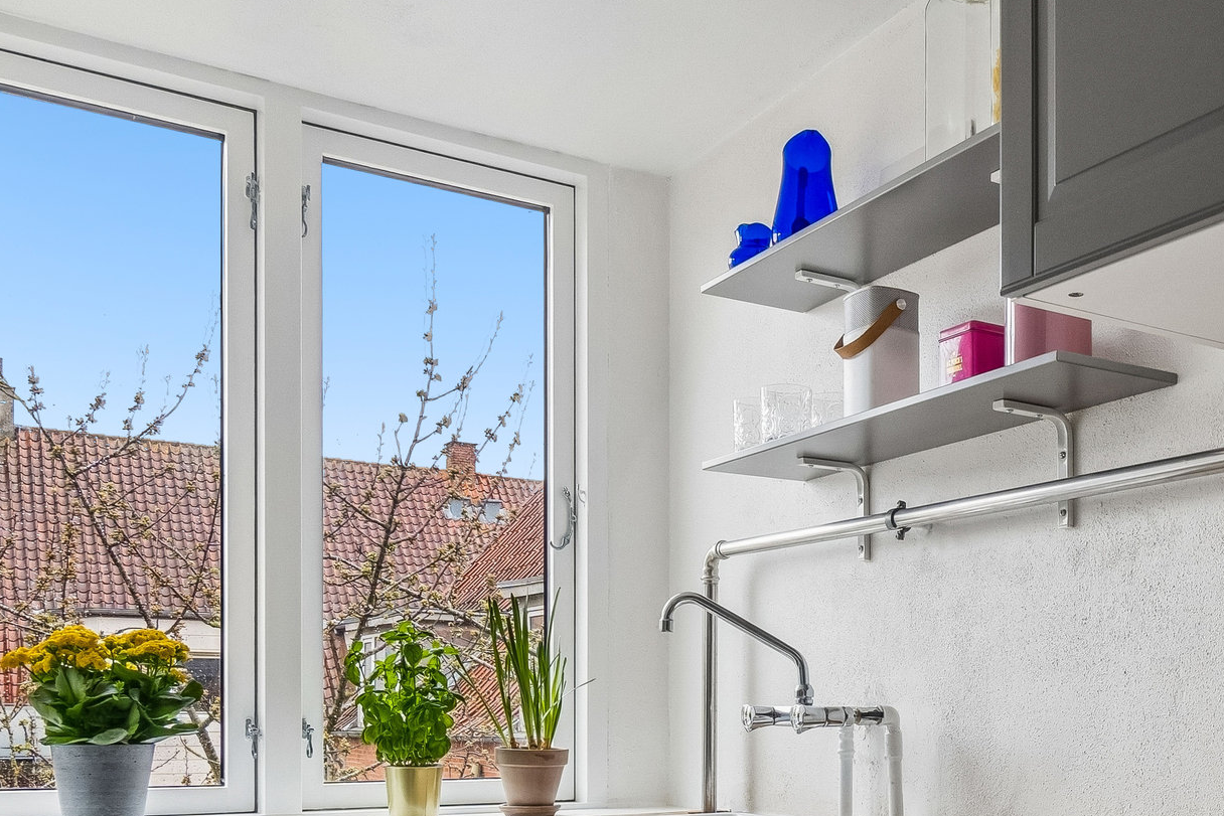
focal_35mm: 37
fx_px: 1258
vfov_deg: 34.3
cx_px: 919
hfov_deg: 49.8
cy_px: 709
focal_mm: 10
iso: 640
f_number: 8
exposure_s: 1/3.33
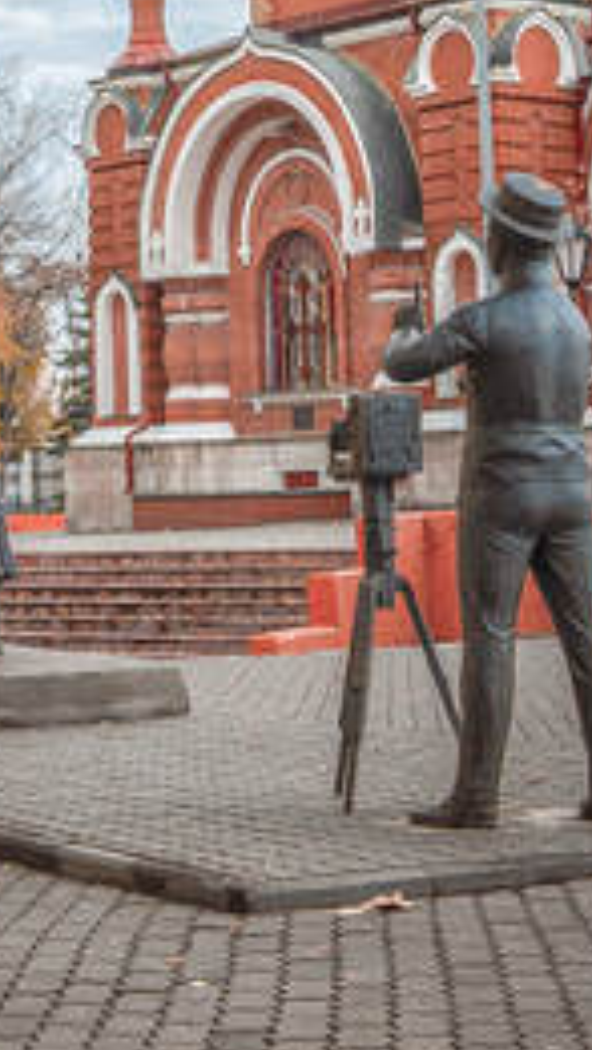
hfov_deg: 12.3
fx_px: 2732
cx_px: 127
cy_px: 173
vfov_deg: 21.4
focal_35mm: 98
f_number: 10
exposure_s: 1/60
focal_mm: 34
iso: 800
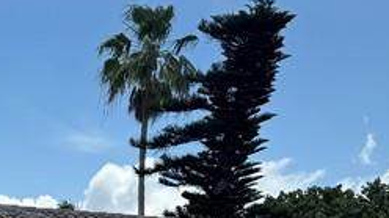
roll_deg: -2.0
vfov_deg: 10.1
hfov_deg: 19.3
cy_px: 471
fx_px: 1113
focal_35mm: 108
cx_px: 9
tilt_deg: -6.0
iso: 80
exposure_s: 1/4608
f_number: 1.78
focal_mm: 6.76
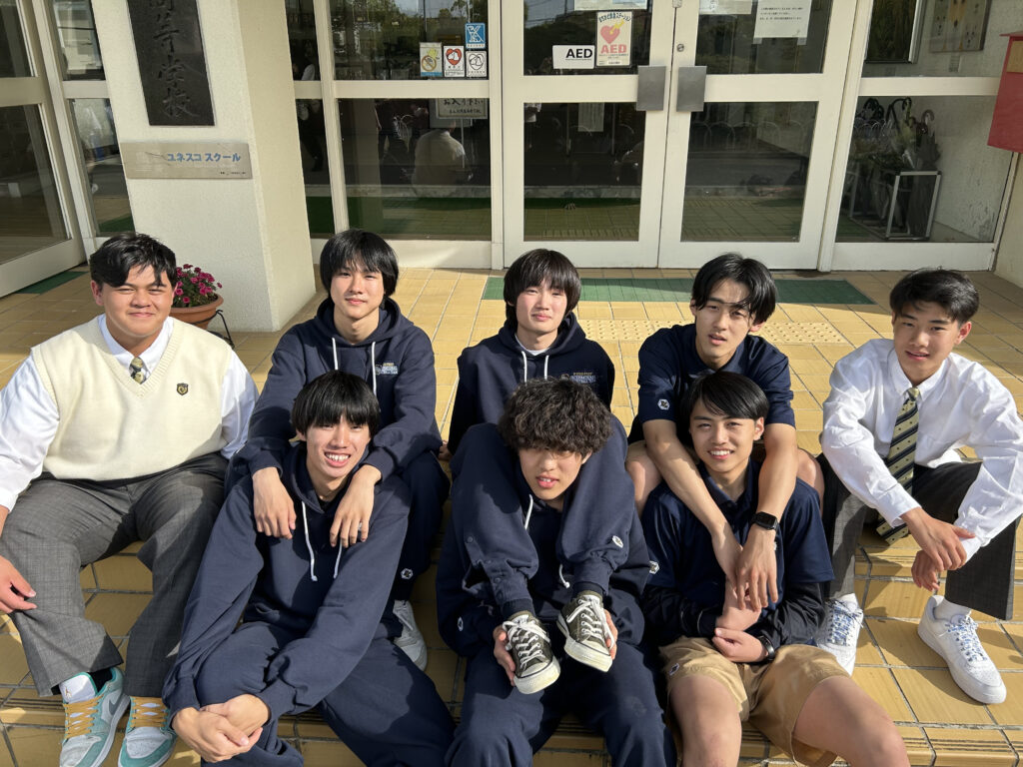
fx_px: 768
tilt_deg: -21.3
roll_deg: +0.7
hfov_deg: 67.3
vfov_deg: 53.1
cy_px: 384
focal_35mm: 26
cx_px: 512
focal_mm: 5.7
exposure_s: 1/1597
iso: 50
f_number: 1.5
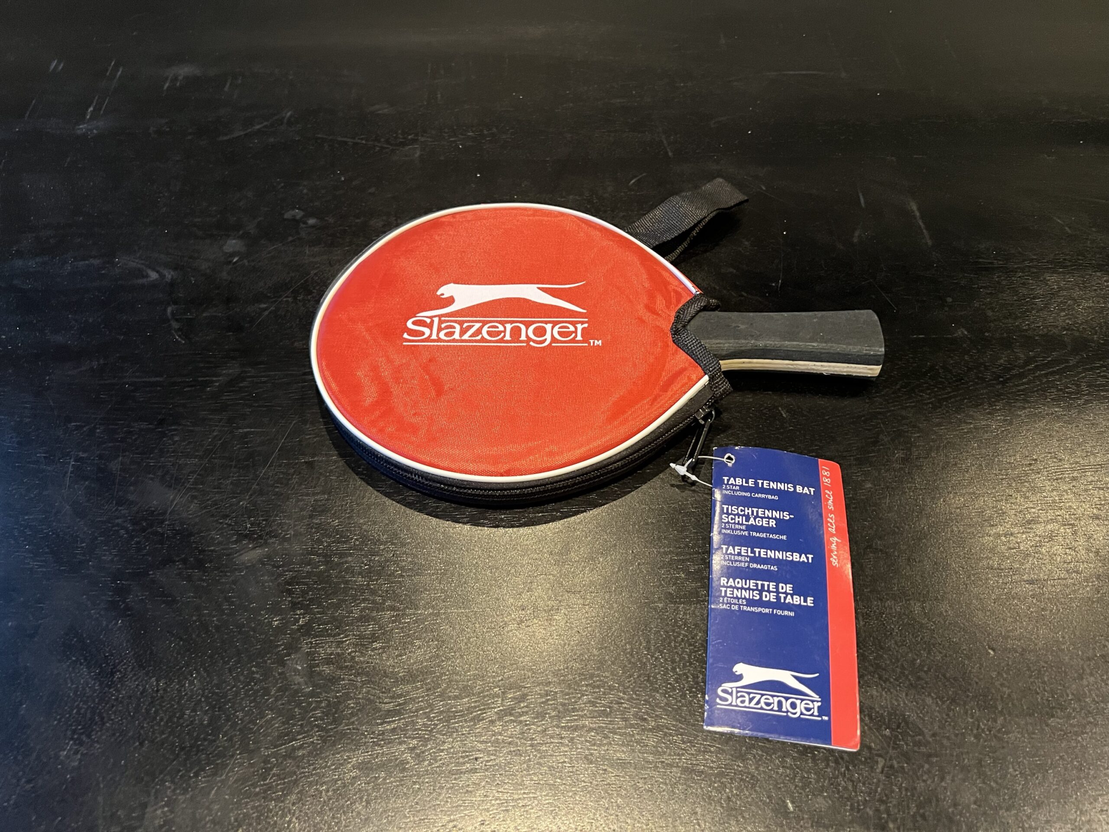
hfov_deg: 67.3
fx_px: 833
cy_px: 416
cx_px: 554
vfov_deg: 53.1
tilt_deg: -55.2
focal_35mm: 26
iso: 500
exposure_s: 1/43
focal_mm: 5.7
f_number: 1.5
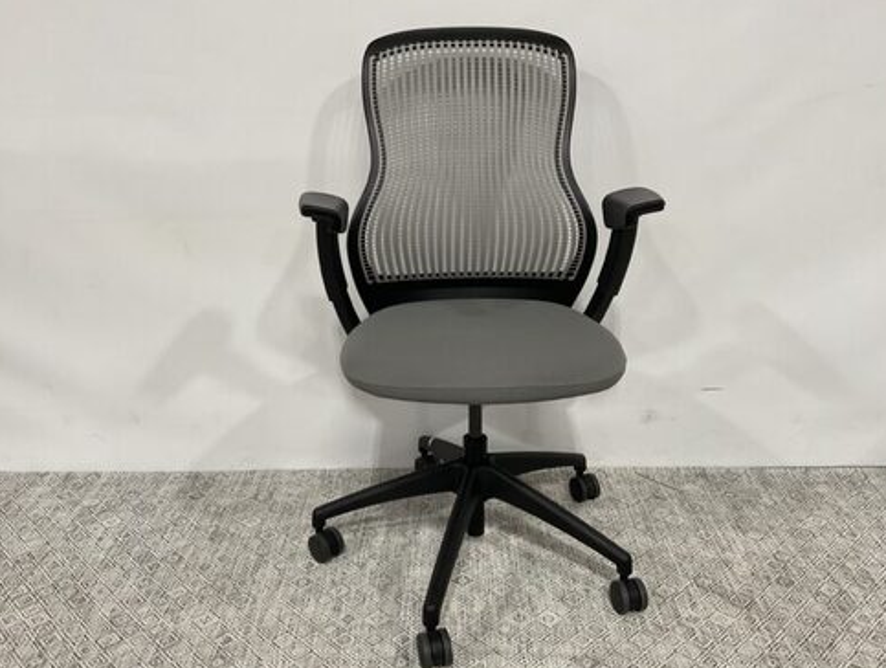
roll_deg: -1.0
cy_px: 335
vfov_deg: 46.9
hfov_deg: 59.9
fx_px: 769
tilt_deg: -18.3
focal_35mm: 30
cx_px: 455
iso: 100
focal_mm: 3
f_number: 1.8
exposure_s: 1/60
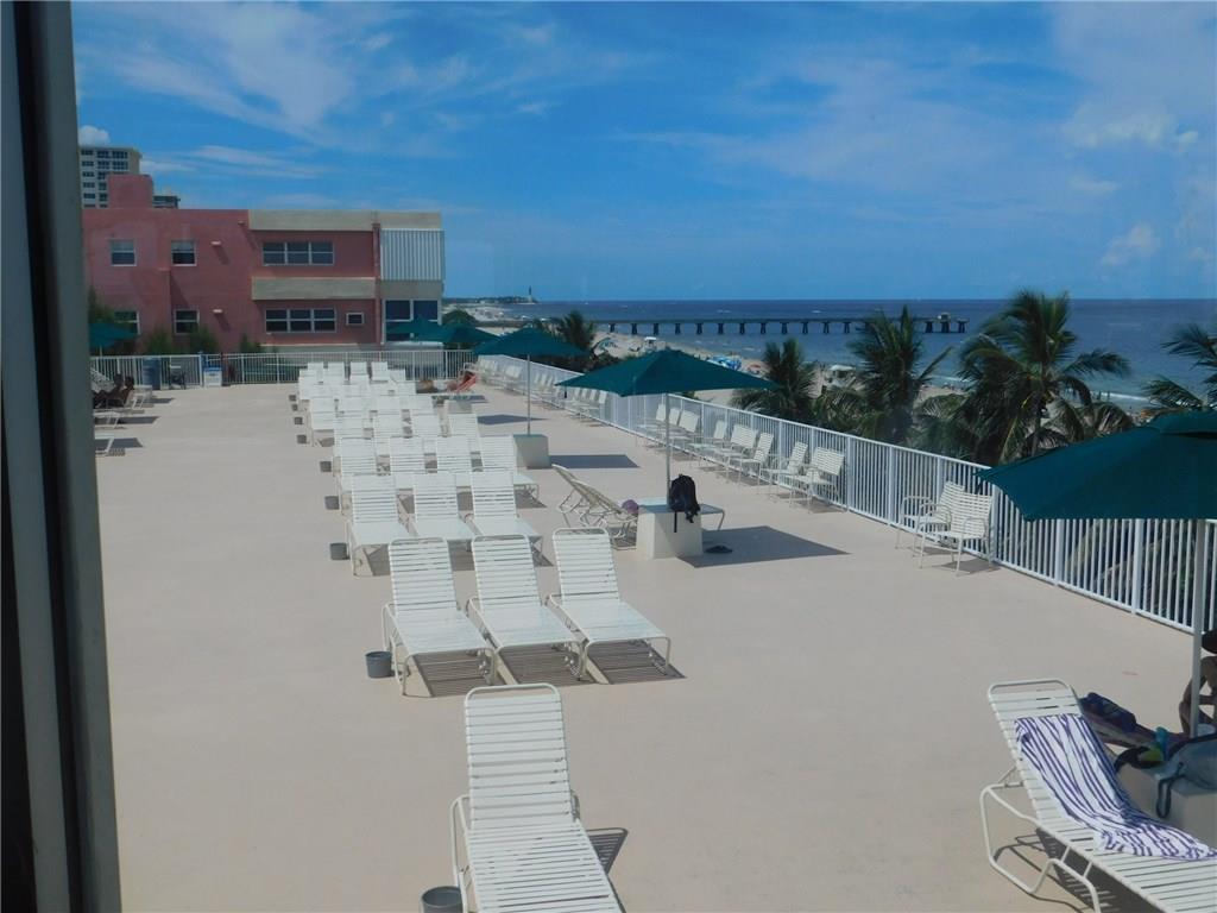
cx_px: 608
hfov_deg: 51.4
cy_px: 456
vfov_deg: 39.7
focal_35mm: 36
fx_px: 1266
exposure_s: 1/1250
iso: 125
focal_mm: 6.3
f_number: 3.5
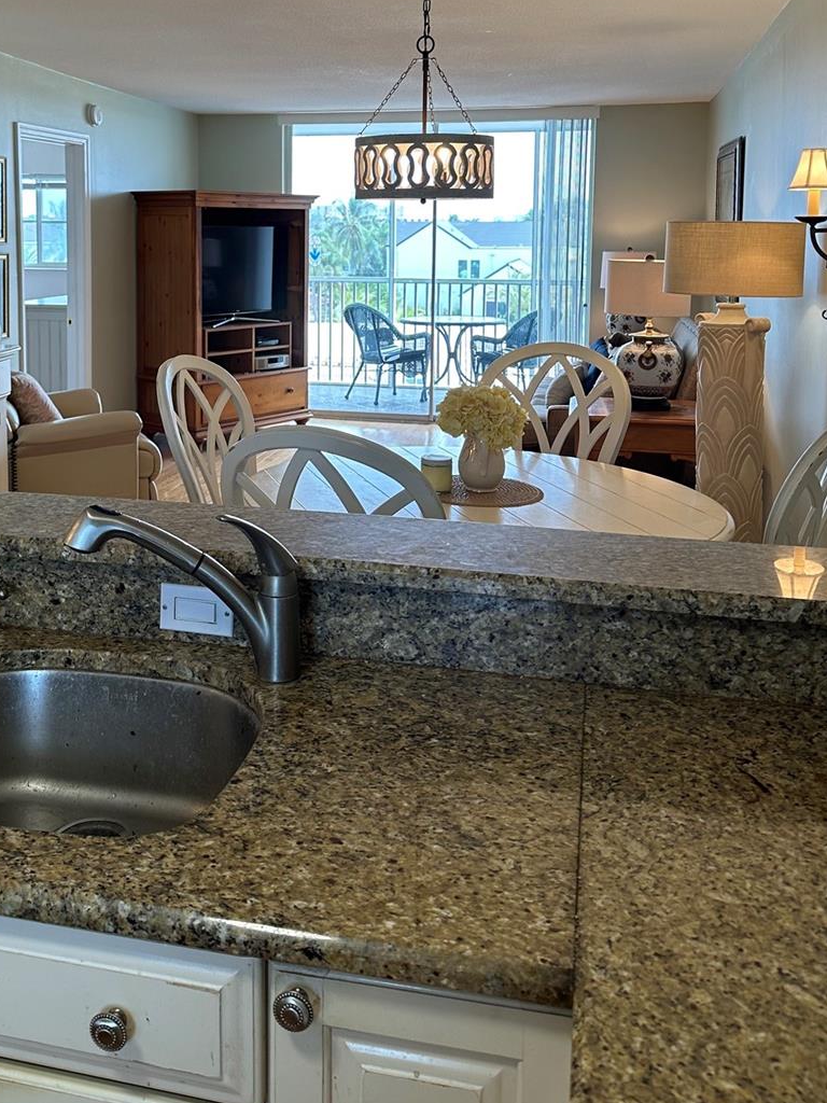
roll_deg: -0.1
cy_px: 318
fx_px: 1147
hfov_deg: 39.3
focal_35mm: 36
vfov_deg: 49.9
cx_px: 296
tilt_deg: -3.3
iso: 125
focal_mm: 6.86
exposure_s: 1/142
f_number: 1.78
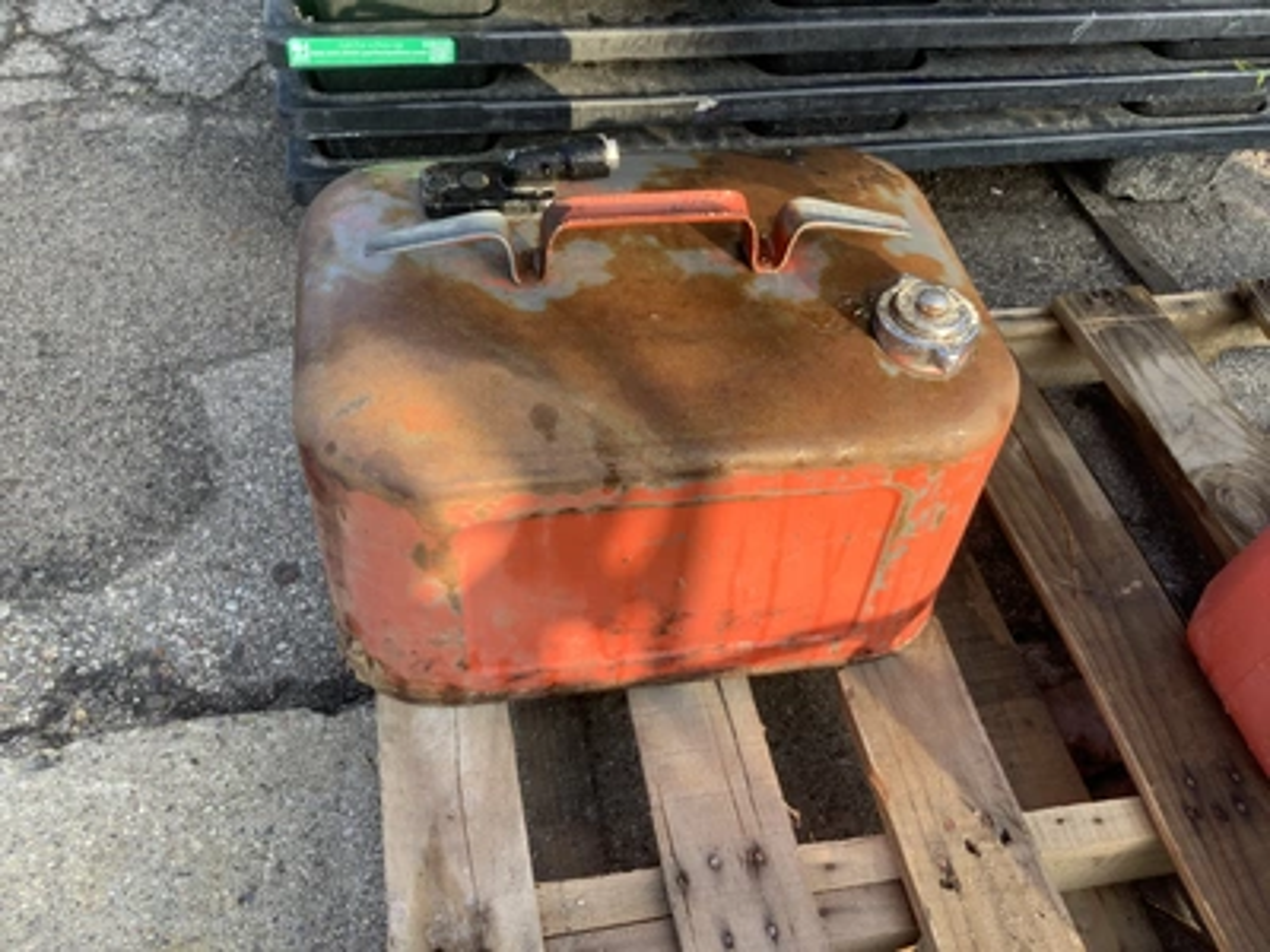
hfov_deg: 58.4
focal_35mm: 31
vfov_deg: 45.4
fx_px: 1137
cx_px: 635
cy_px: 476
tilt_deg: -48.7
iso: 25
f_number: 2.4
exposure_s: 1/120
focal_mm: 3.3
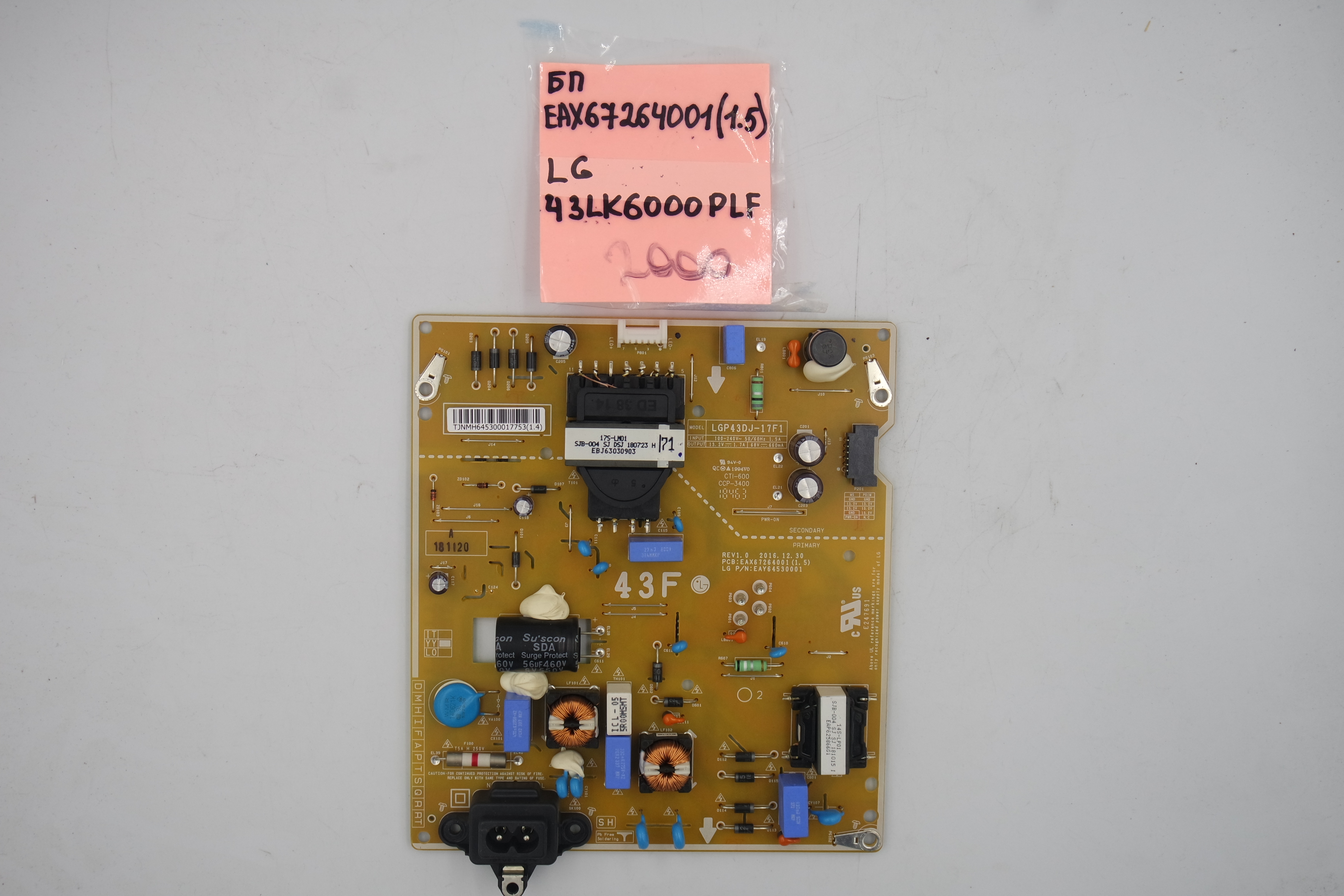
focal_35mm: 40
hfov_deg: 48.5
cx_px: 672
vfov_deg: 33.4
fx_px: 1493
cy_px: 448
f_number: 5.6
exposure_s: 1/100
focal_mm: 15
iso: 160
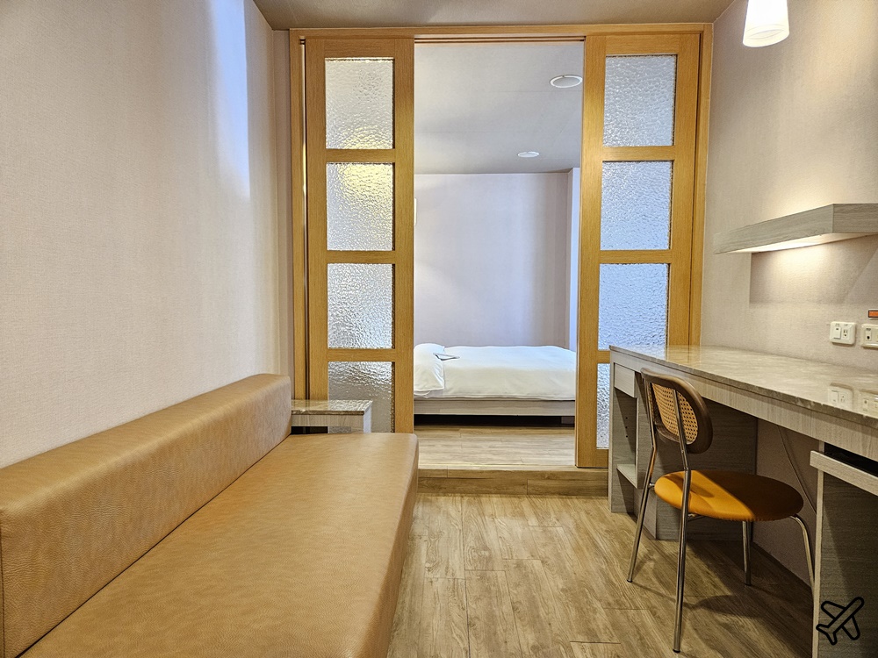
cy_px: 329
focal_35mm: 23
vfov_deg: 58.9
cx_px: 439
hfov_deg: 73.9
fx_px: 583
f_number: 1.8
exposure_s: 1/120
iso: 500
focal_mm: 5.4
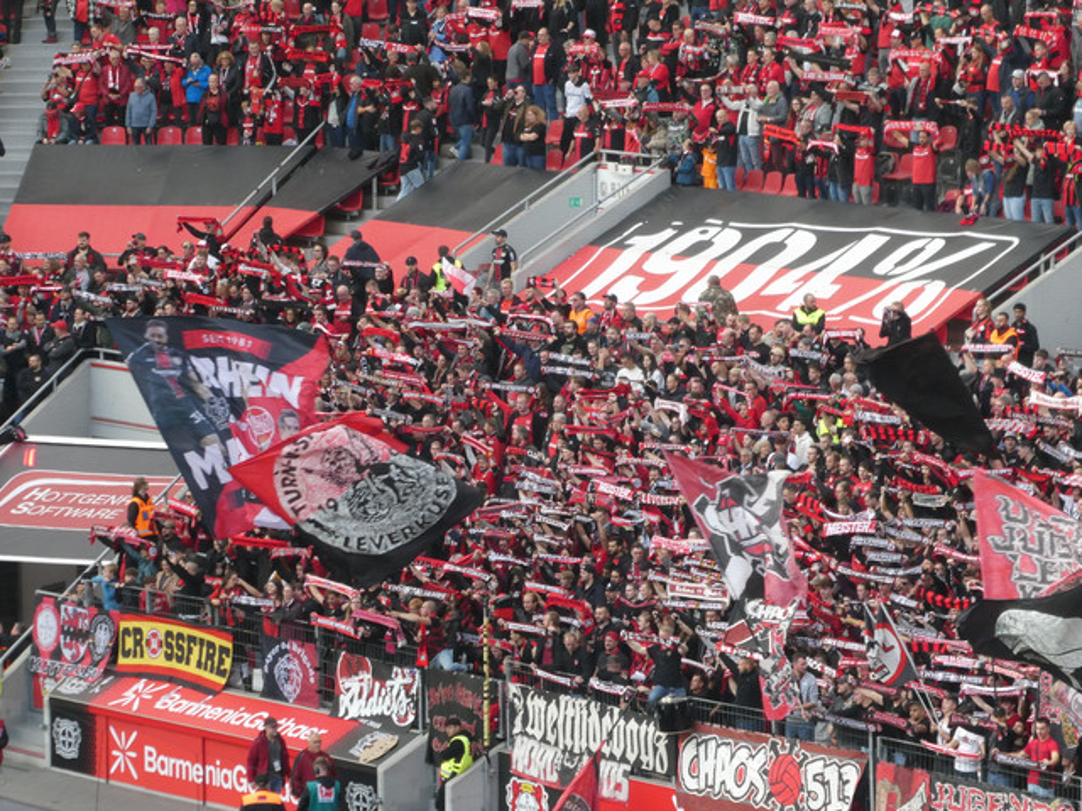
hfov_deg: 7.9
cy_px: 406
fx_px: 7814
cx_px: 541
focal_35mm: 250
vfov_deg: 5.9
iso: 320
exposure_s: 1/125
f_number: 5.6
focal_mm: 44.8
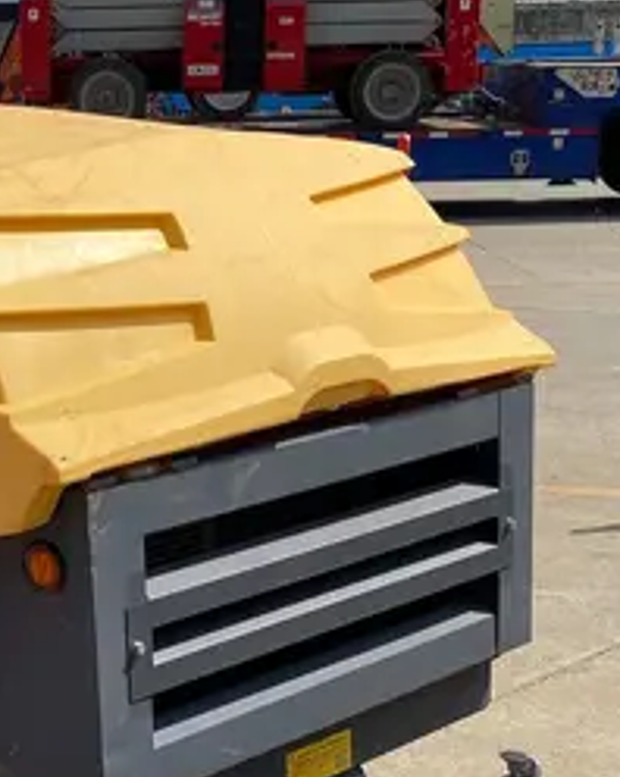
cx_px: -44
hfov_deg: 19.6
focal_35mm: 75
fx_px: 1722
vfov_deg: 25.1
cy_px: 575
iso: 32
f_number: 1.8
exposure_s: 1/3497
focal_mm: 4.25
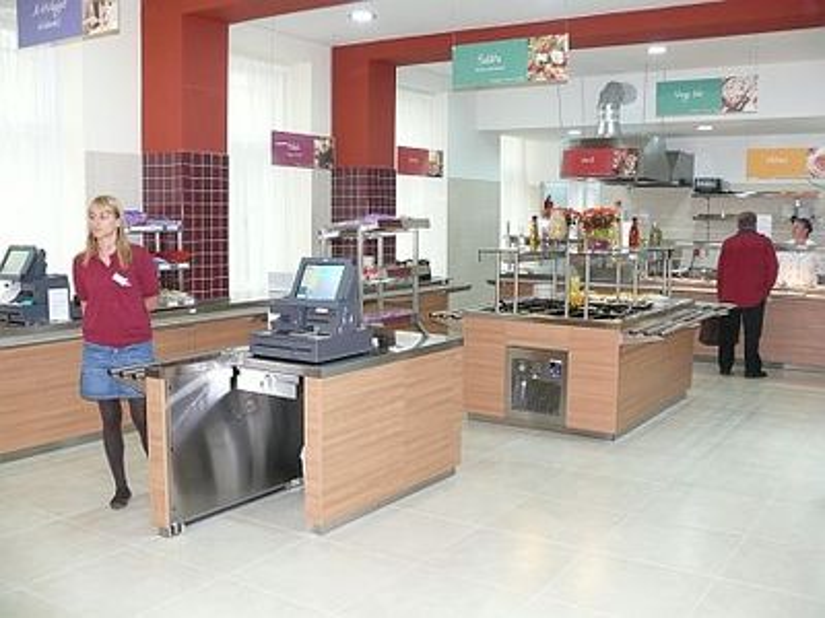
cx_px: 412
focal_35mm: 35
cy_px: 309
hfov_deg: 52.6
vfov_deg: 40.7
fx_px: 834
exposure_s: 1/30
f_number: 2.8
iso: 320
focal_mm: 7.4
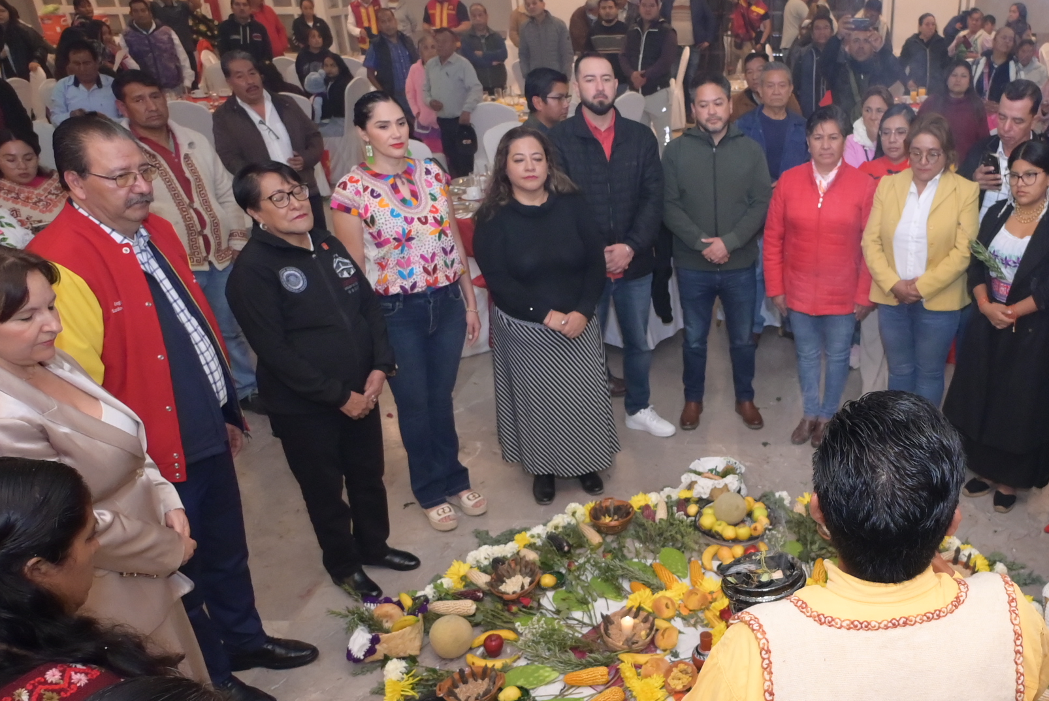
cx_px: 762
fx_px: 962
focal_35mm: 33
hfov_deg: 55.0
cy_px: 424
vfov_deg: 39.8
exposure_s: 1/160
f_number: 3.5
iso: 2000
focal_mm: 12
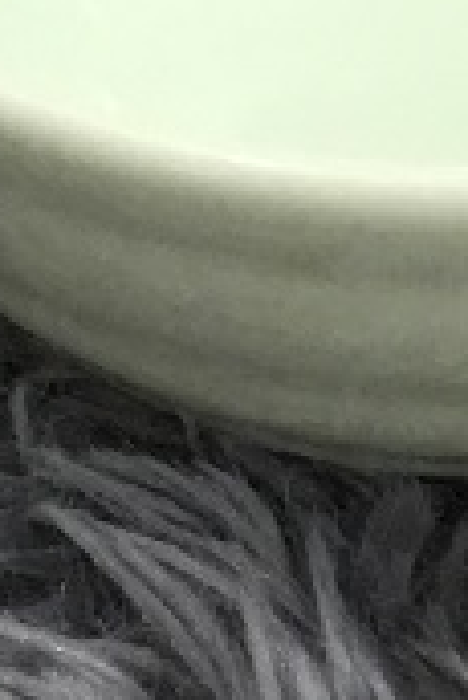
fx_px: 4378
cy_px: -395
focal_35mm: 225
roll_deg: -0.2
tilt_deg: -38.7
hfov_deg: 6.1
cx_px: 509
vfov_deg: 8.9
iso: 125
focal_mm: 3.3
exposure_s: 1/33
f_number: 2.4
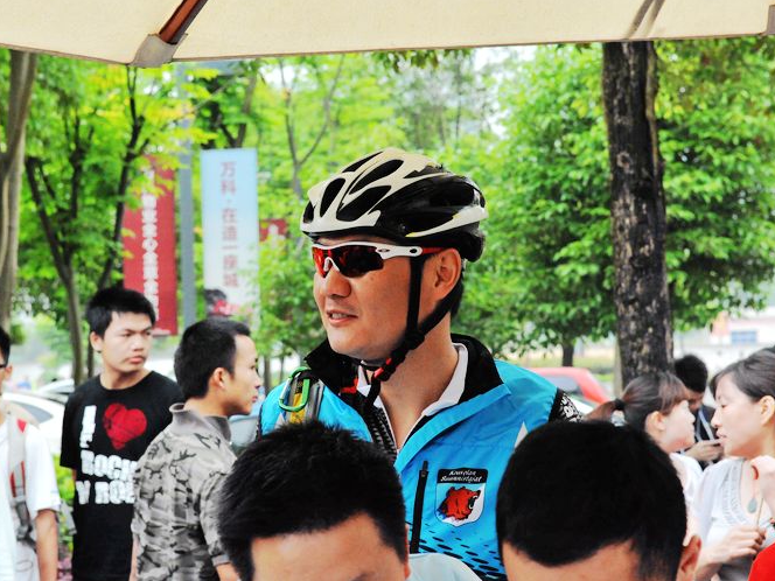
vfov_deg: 19.1
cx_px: 363
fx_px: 1724
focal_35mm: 77
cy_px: 289
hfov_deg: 25.3
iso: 6400
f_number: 9
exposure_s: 1/1000
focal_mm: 70
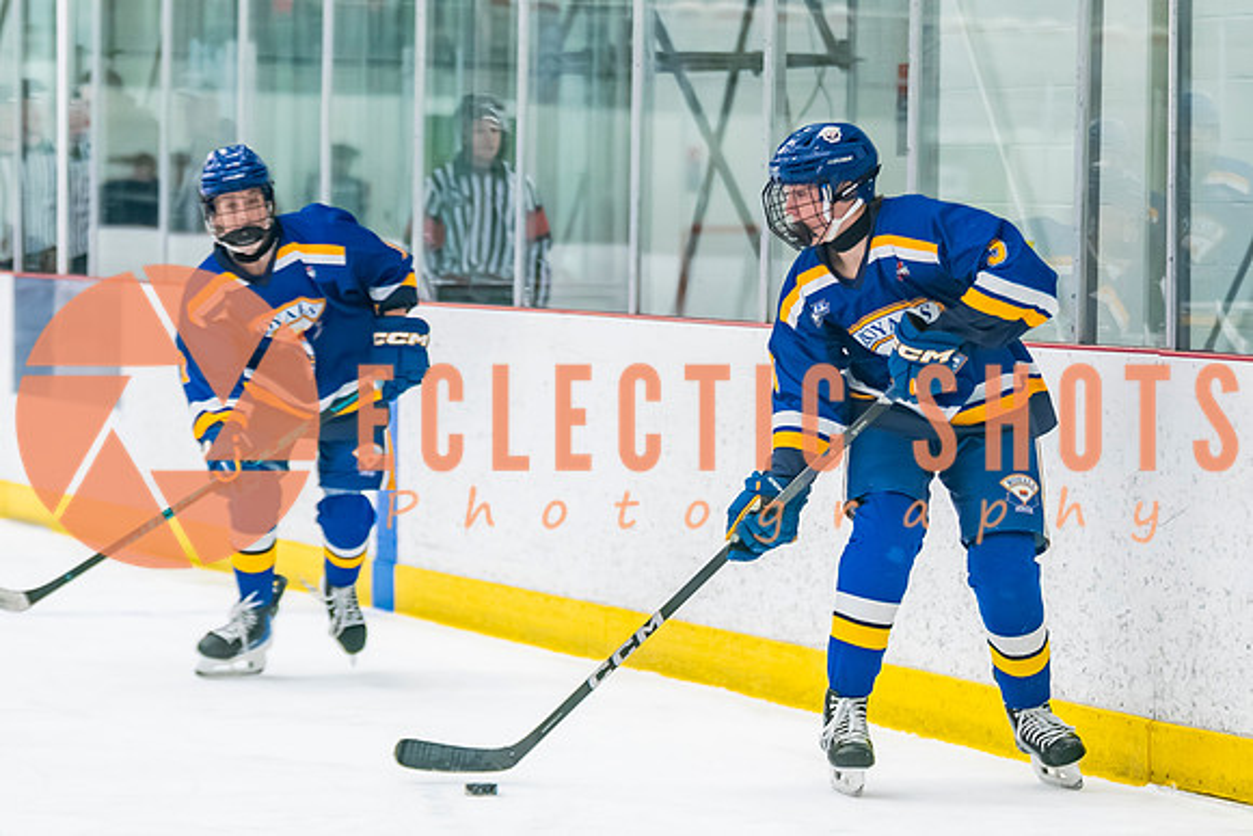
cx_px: 866
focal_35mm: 202
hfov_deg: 10.2
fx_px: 7028
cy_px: 442
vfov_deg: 6.8
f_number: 2.8
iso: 2500
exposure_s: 1/640
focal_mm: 100
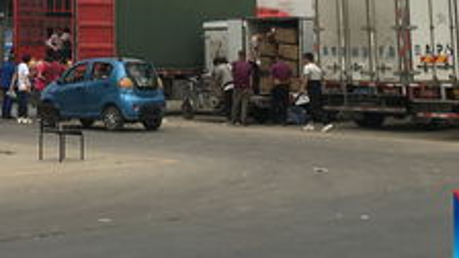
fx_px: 1083
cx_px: 88
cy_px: -159
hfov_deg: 23.6
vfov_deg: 12.7
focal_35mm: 89
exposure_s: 1/2564
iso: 25
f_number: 2.2
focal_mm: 4.15
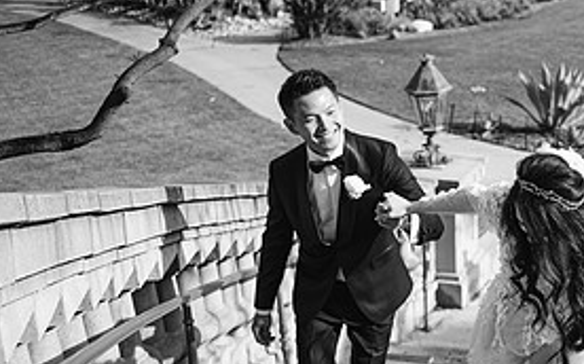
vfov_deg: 21.6
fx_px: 954
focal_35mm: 60
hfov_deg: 32.3
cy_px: 174
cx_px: 529
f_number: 2.8
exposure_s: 1/2500
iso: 100
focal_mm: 28
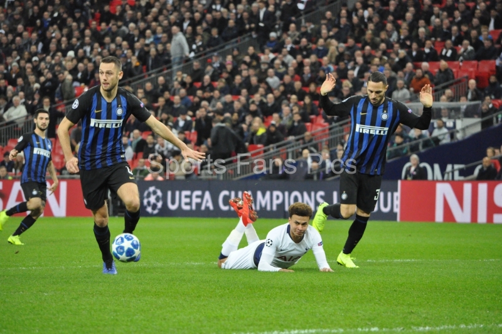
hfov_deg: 7.4
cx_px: 251
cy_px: 167
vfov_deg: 4.9
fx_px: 3864
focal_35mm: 278
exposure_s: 1/320
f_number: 5
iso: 3200
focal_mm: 185
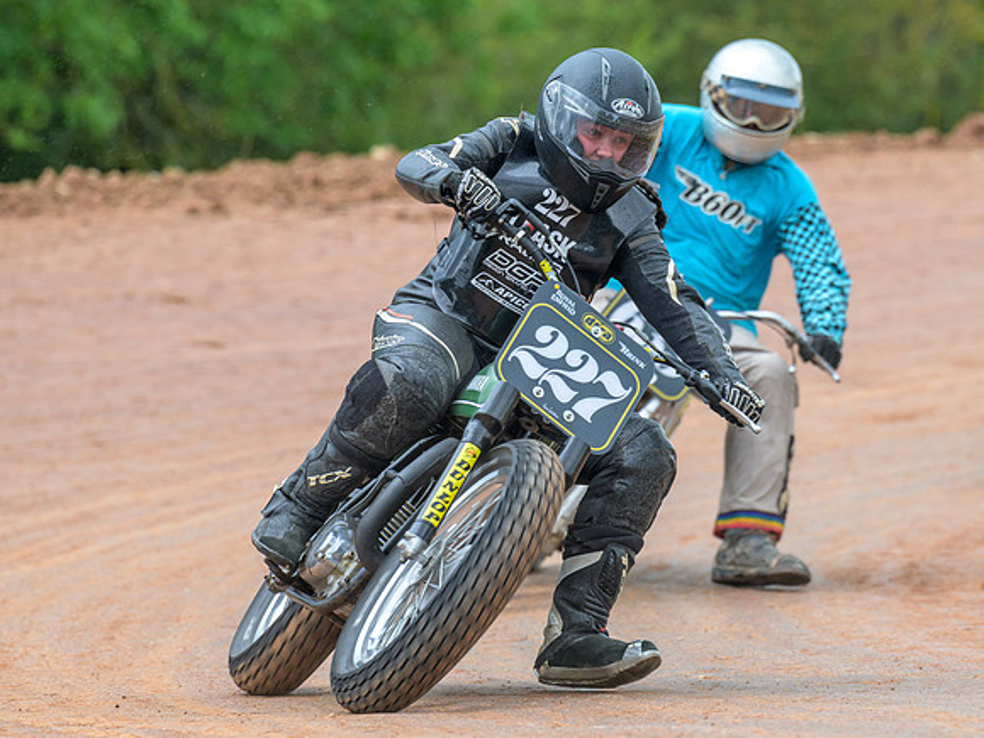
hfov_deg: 5.6
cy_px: 402
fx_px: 10131
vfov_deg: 4.2
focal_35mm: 356
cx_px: 555
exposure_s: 1/400
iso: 200
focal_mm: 200
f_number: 4
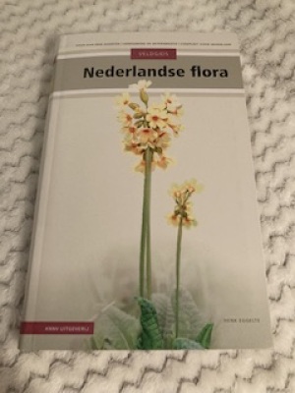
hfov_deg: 49.7
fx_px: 318
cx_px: 148
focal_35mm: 28
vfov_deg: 63.4
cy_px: 196
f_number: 1.8
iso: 320
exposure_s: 1/50
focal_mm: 3.99
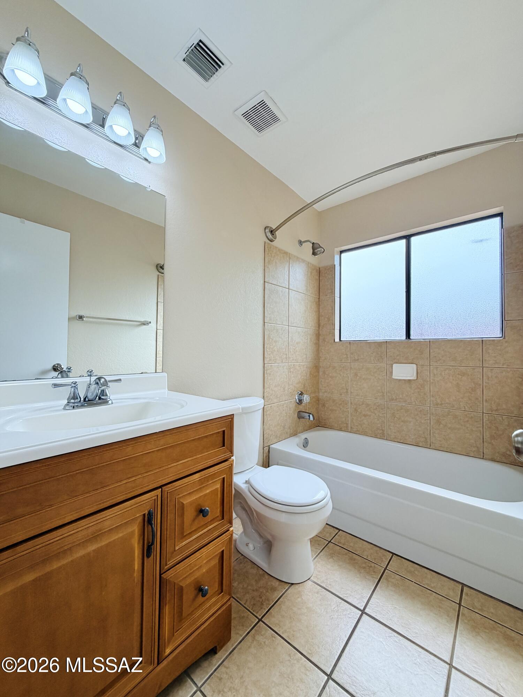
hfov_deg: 85.7
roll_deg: -1.0
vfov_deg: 102.1
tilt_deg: +0.5
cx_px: 262
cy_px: 348
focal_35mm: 14
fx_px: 282
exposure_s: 1/208
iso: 64
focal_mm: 2.22
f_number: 2.2
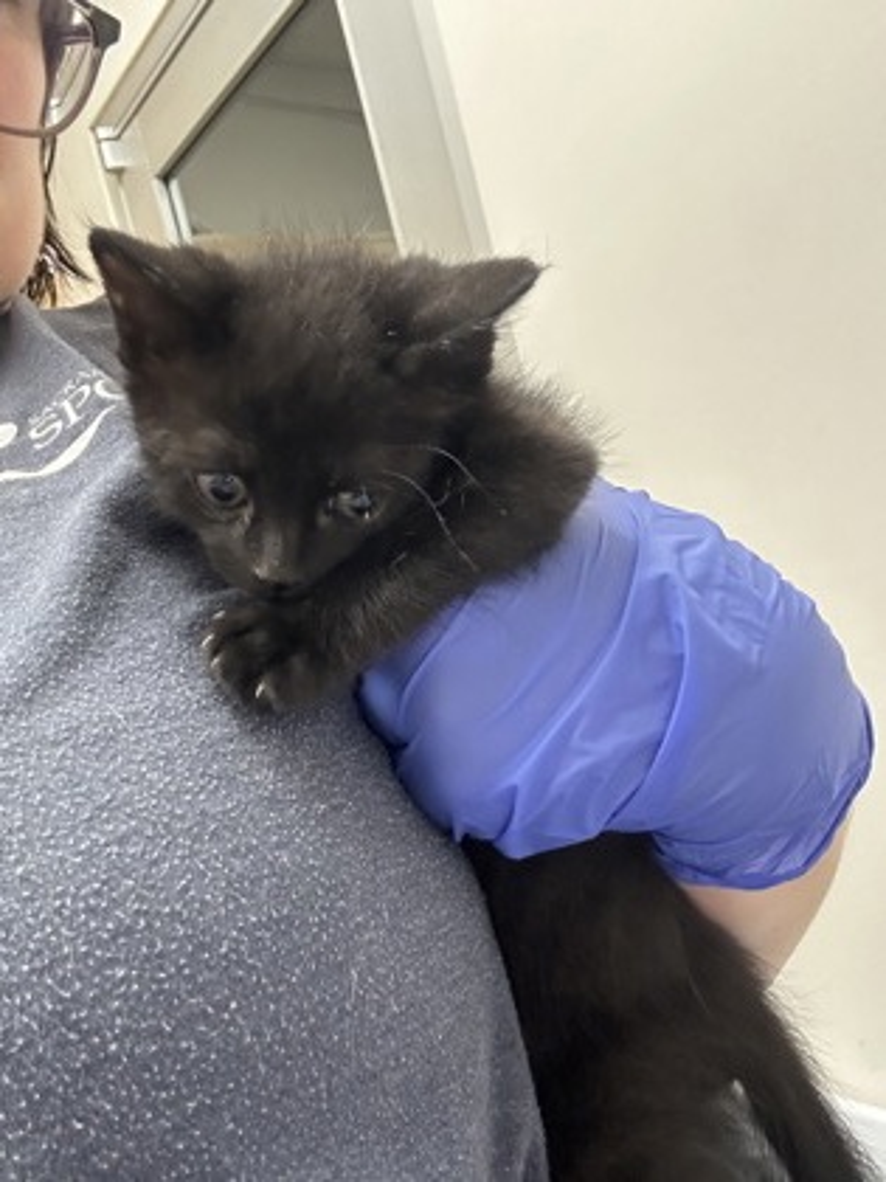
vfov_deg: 60.0
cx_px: 443
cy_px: 591
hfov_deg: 46.8
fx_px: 1024
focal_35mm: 30
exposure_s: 1/60
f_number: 1.9
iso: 200
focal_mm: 2.69
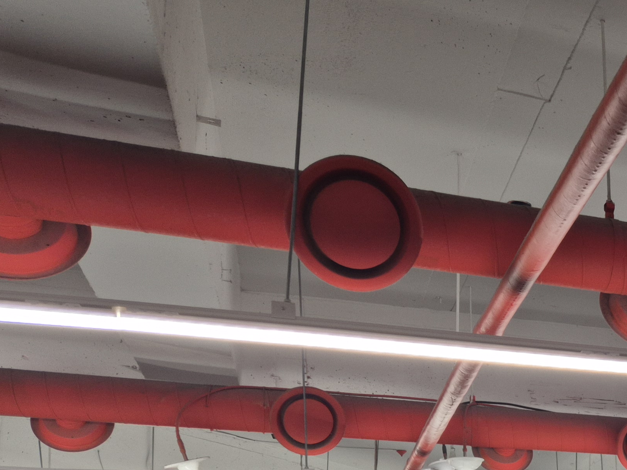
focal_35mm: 57
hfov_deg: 29.3
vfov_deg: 23.4
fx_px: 1033
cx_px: 744
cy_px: 569
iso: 50
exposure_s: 1/120
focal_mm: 5.4
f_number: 1.8
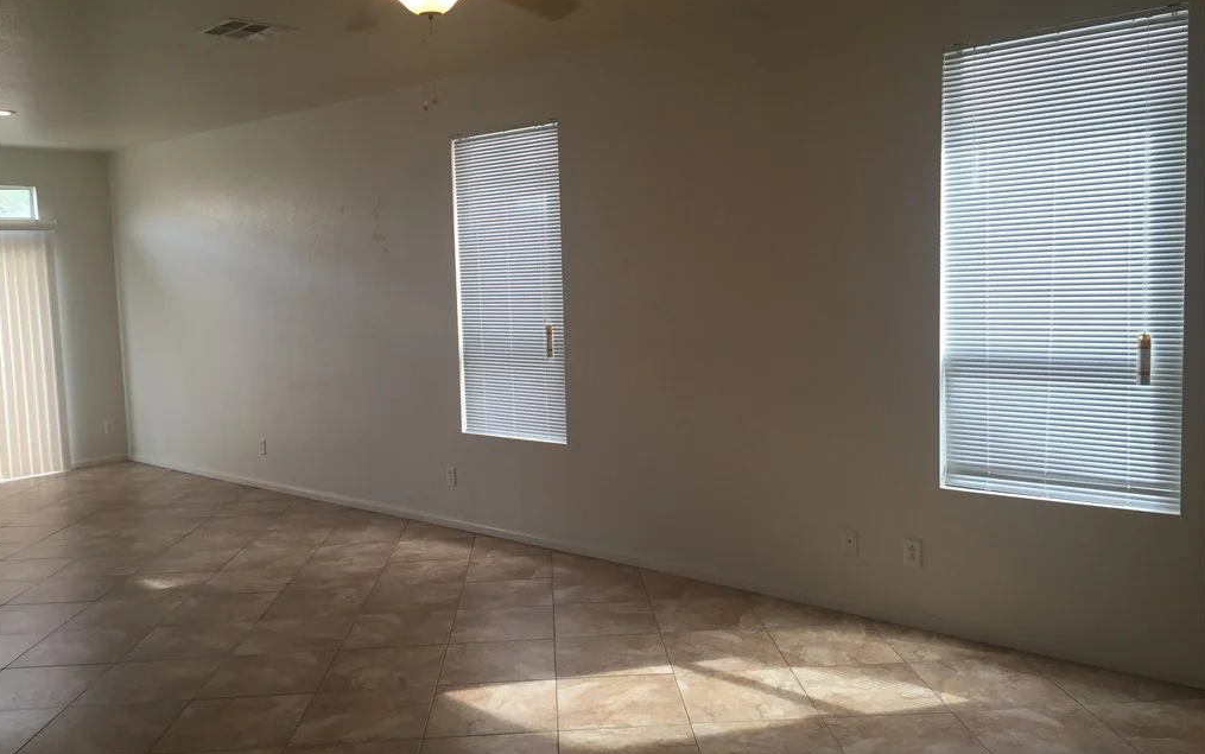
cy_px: 376
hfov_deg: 61.2
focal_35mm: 31
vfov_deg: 40.6
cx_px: 600
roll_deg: +1.2
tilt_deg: -4.4
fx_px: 1018
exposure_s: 1/120
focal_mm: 4.15
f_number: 2.2
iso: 50
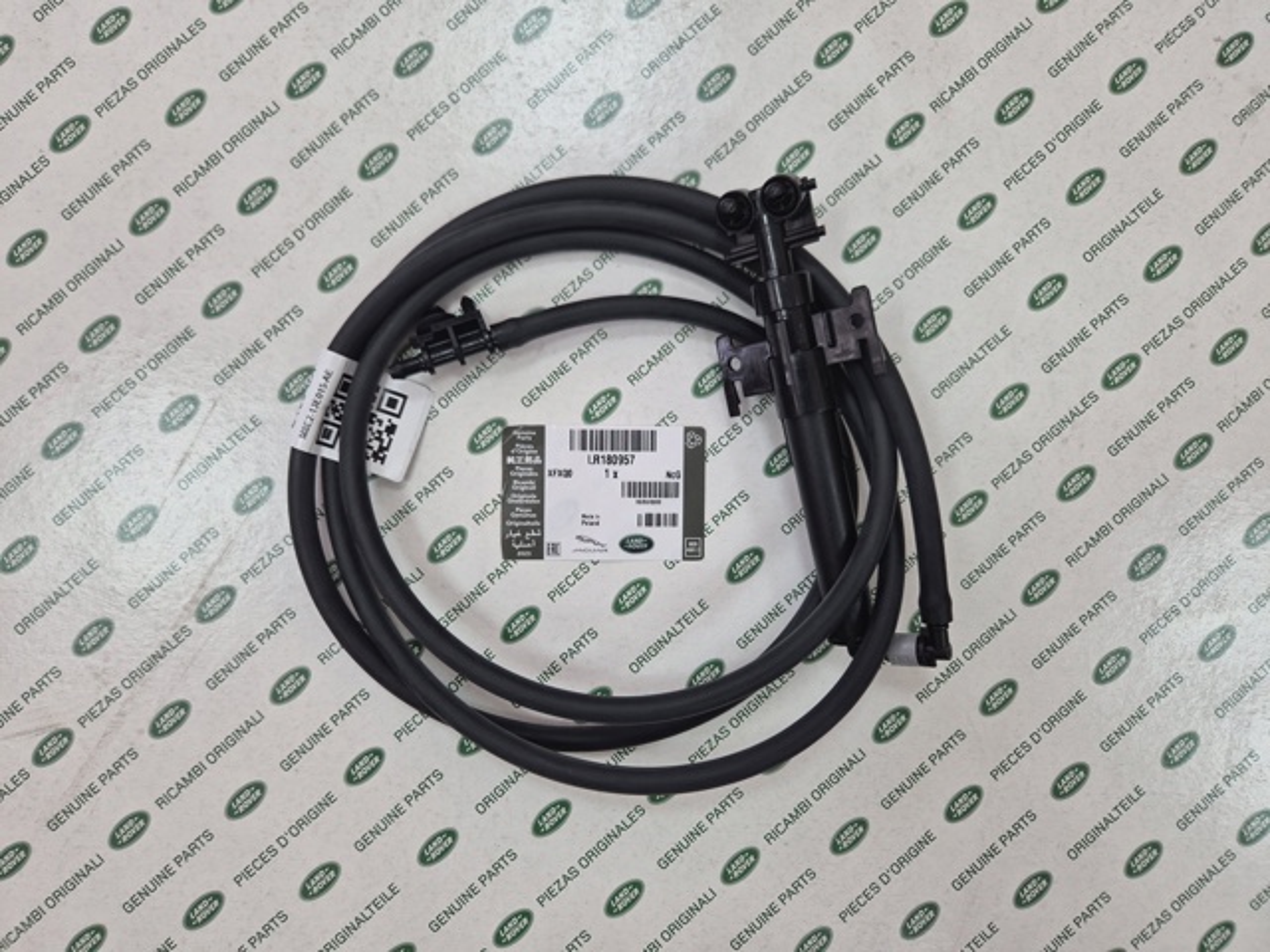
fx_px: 844
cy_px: 476
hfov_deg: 73.9
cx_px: 635
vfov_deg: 58.9
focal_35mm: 23
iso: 125
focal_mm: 5.4
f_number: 1.8
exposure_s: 1/182
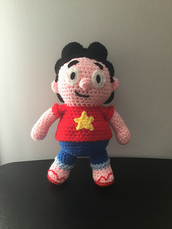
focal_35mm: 31
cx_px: 86
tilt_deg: -19.4
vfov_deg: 58.4
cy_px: 114
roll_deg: -0.5
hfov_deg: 45.4
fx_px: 205
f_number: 2.4
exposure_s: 1/30
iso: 64
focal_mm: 3.3
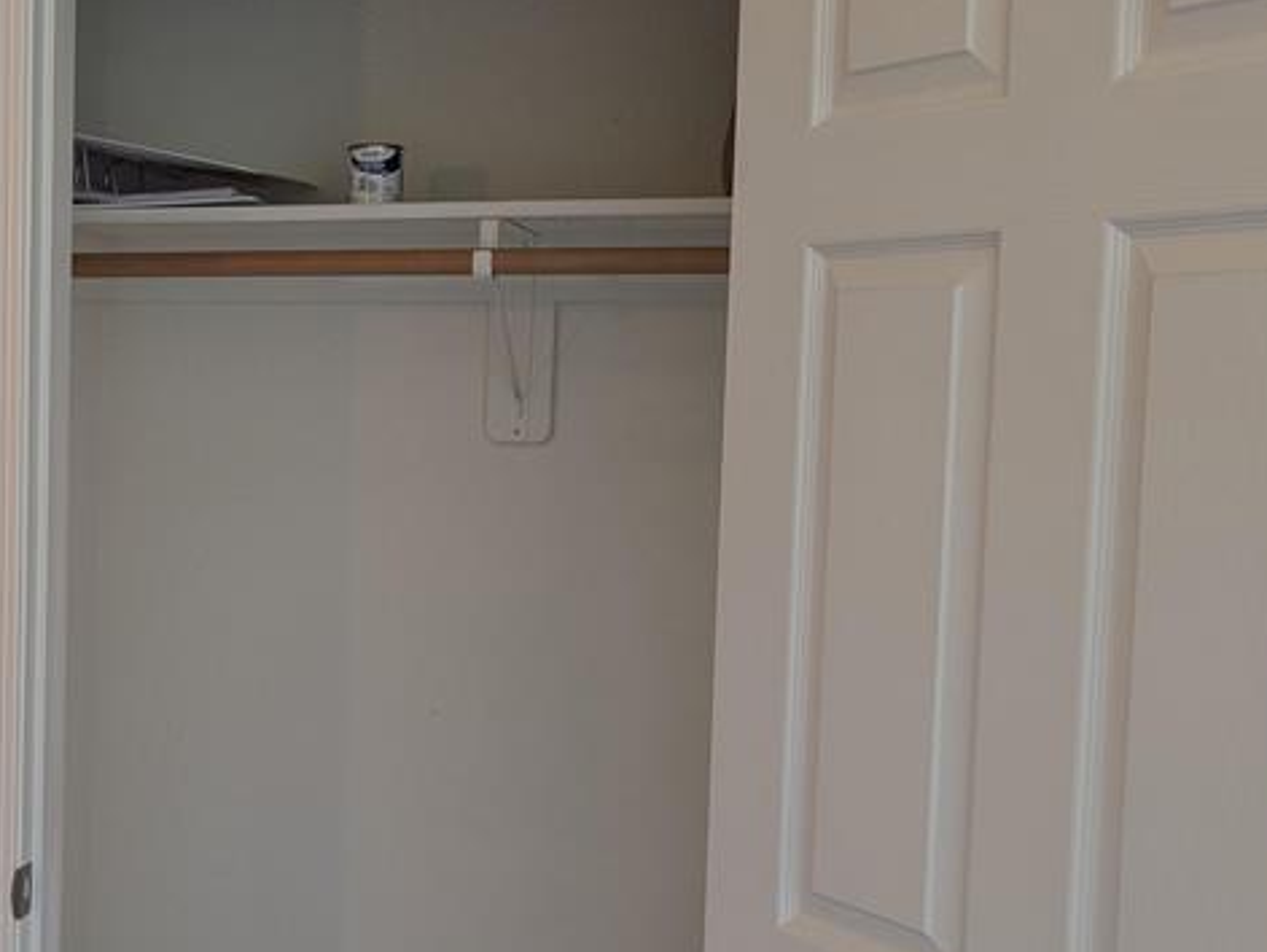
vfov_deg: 28.0
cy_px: 549
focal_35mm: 52
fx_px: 1905
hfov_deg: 35.1
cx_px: 183
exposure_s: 1/30
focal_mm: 6.9
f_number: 1.68
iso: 36
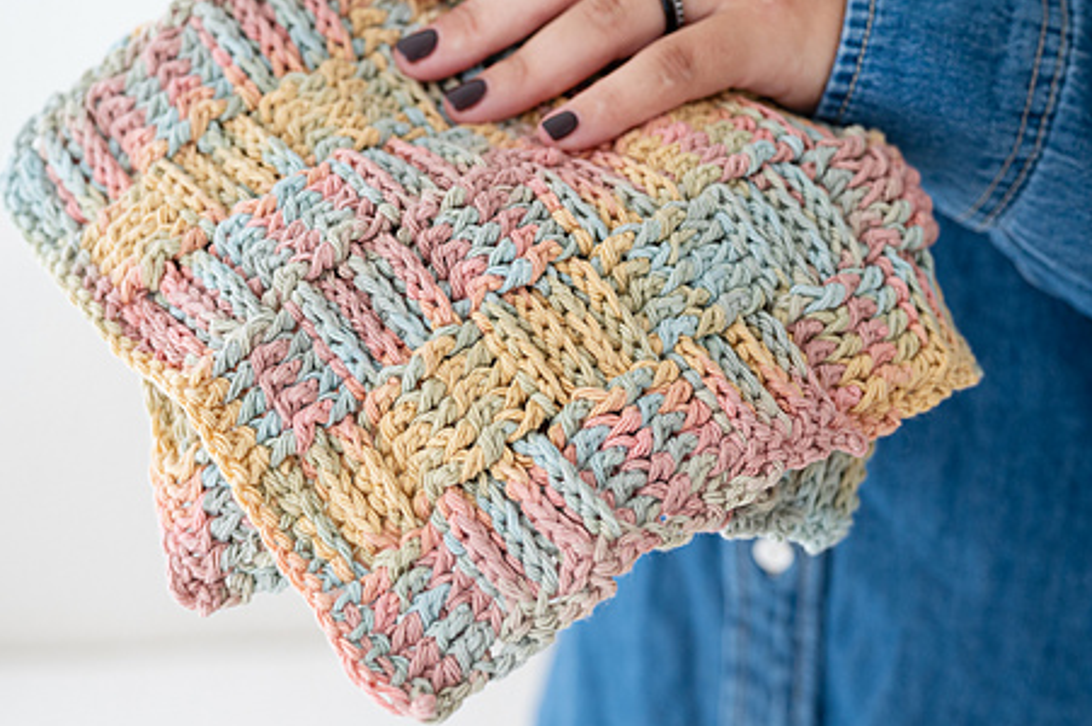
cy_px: 378
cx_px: 426
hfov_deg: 28.4
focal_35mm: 71
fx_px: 2152
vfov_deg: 19.2
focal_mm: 50
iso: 500
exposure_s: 1/160
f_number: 4
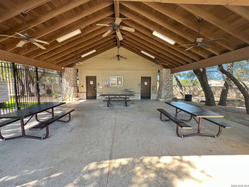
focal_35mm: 13
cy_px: 94
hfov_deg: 106.2
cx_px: 124
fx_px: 94
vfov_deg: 89.9
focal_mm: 1.57
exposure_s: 1/100
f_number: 1.8
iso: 32
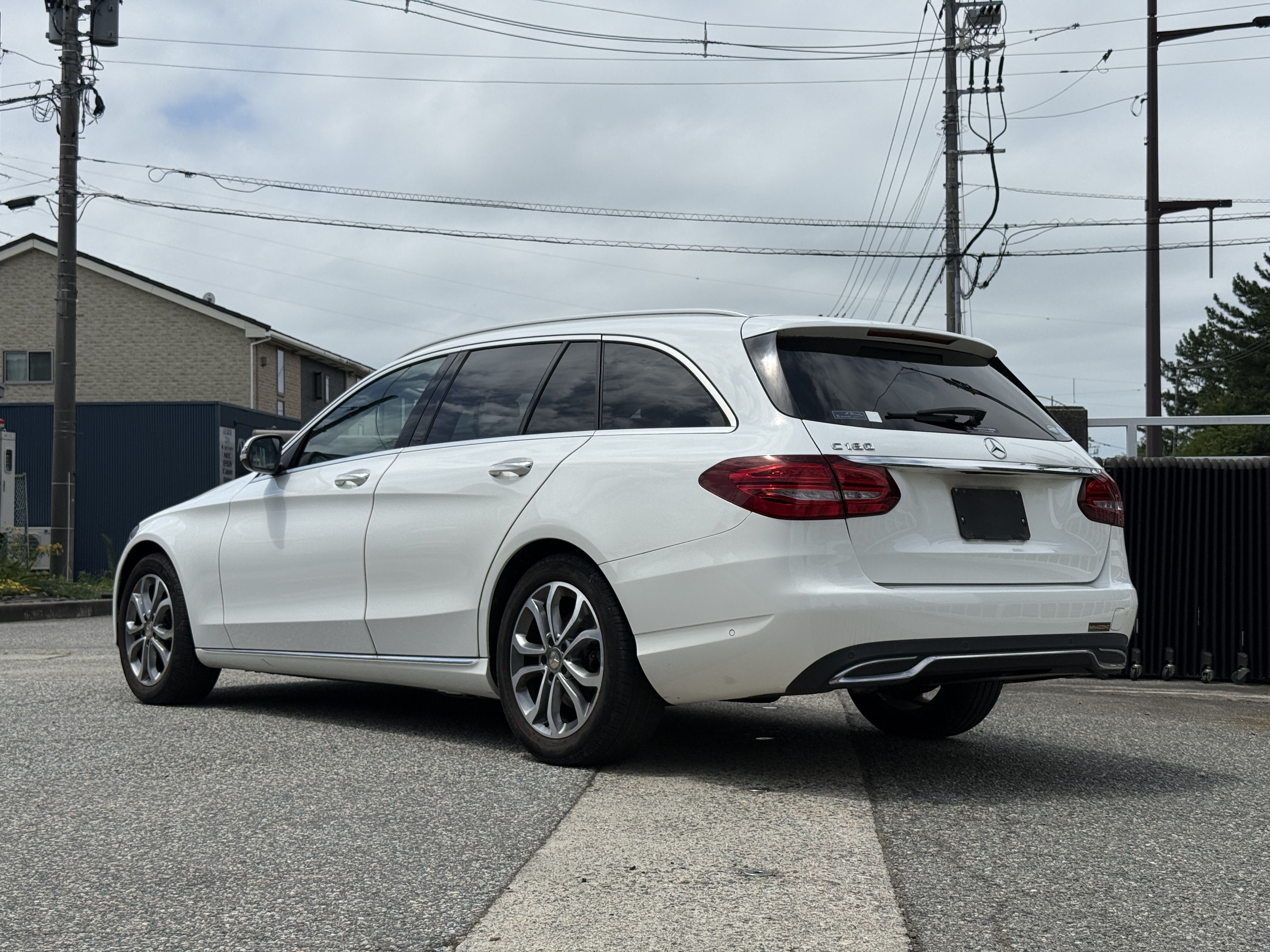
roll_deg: +0.4
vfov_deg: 30.3
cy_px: 476
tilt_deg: +1.0
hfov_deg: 39.7
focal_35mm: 48
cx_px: 635
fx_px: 1761
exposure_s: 1/11364
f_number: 1.78
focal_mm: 6.76
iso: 80
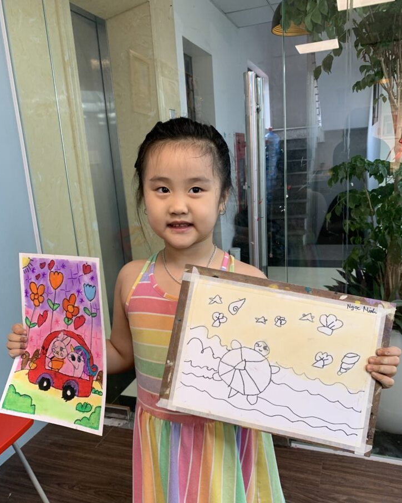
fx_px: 416
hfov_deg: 51.5
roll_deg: +4.5
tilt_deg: -12.1
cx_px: 200
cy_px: 269
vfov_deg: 62.1
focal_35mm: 28
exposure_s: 1/107
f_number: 1.8
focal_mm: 4.25
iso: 100
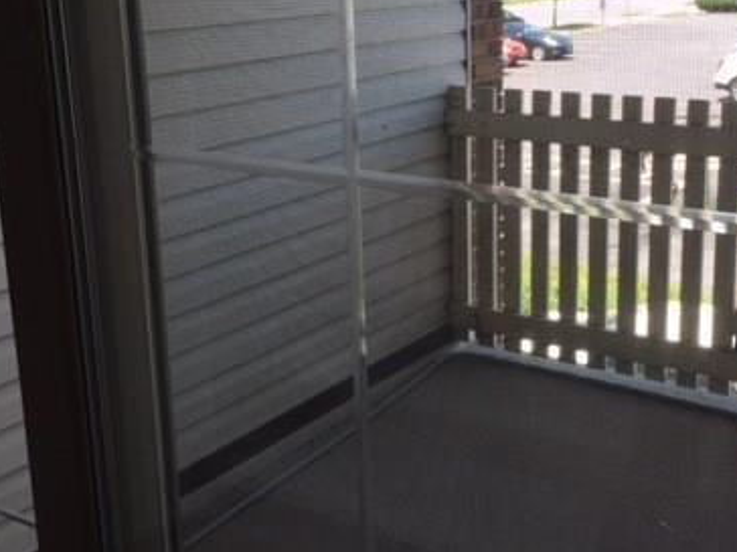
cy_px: 218
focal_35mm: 51
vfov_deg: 28.5
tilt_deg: -14.3
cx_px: 411
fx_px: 1086
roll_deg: -0.2
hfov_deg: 37.4
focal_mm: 4.15
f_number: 2.2
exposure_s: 1/165
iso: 32
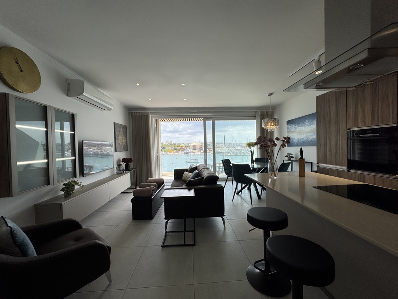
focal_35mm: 14
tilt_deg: -1.0
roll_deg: +0.8
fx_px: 161
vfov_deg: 85.7
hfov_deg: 102.1
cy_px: 150
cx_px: 199
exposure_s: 1/615
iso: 40
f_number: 2.2
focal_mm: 2.22
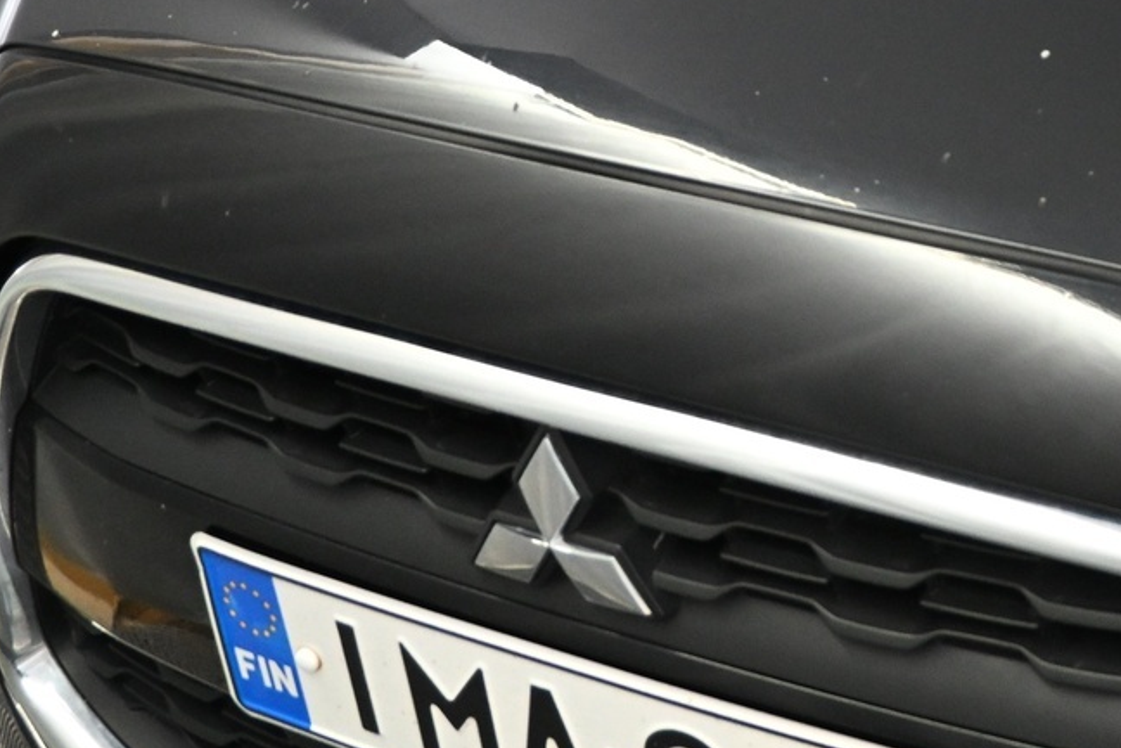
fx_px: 1868
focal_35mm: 60
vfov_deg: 21.0
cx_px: 1138
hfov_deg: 30.8
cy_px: -158
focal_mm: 16
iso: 2200
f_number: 3.5
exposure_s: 1/125
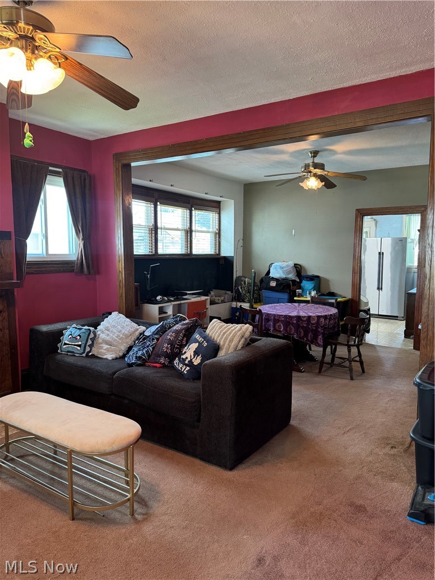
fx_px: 402
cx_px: 218
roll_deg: +0.3
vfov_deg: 71.6
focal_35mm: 24
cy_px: 290
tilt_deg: -6.0
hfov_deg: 56.8
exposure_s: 1/60
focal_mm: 6.76
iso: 250
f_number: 1.78
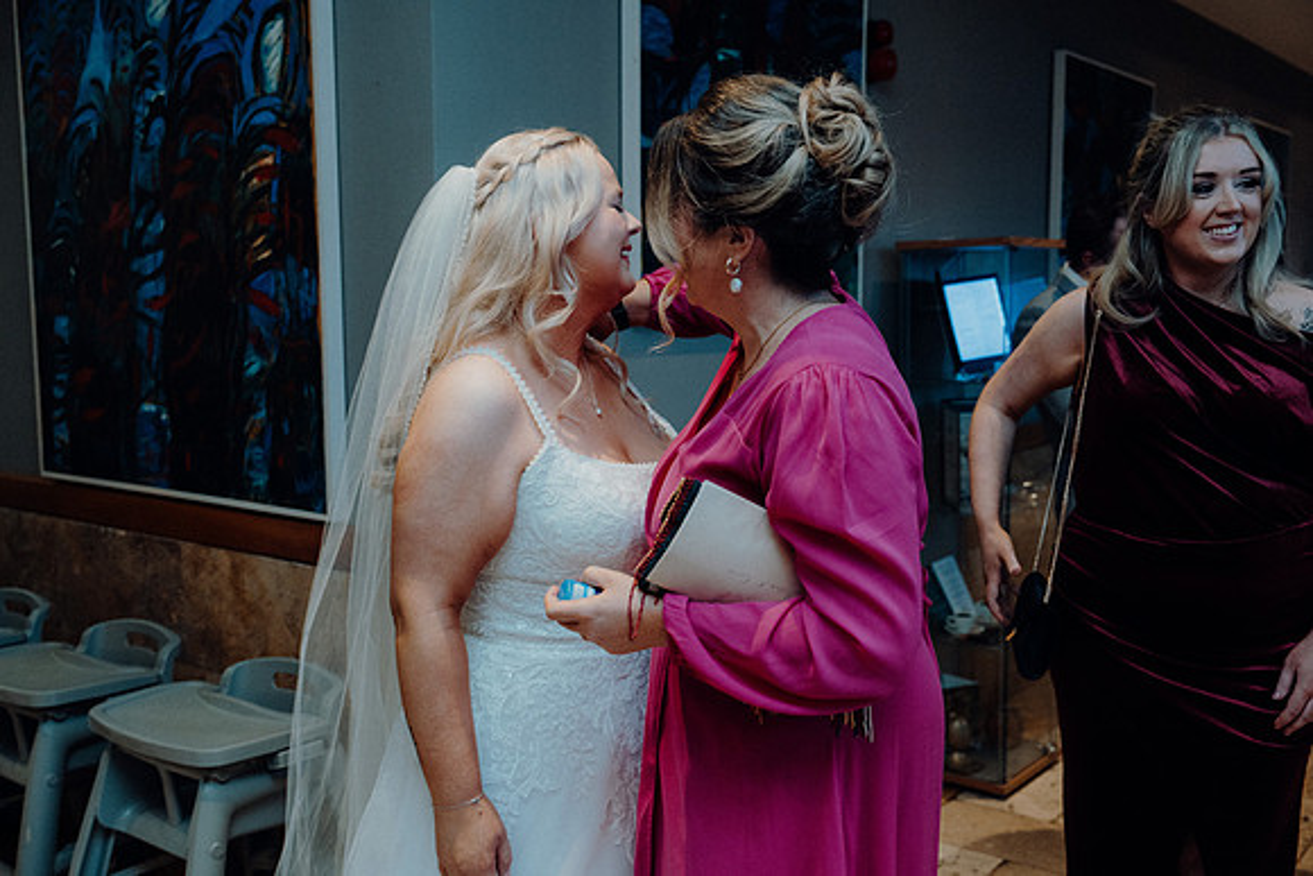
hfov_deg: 54.4
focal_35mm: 35
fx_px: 1277
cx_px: 656
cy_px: 438
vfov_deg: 37.9
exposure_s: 1/160
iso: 2500
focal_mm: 35
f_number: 3.5
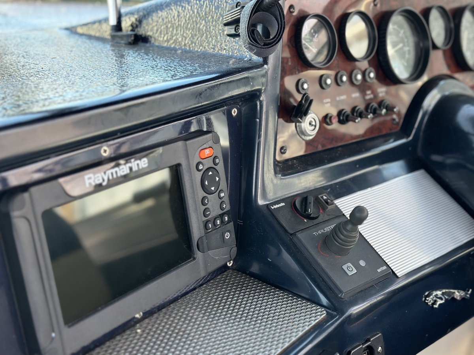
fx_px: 657
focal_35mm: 48
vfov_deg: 30.3
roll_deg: -3.2
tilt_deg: -21.0
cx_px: 237
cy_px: 178
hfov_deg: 39.7
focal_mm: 6.86
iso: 80
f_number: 1.78
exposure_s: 1/248
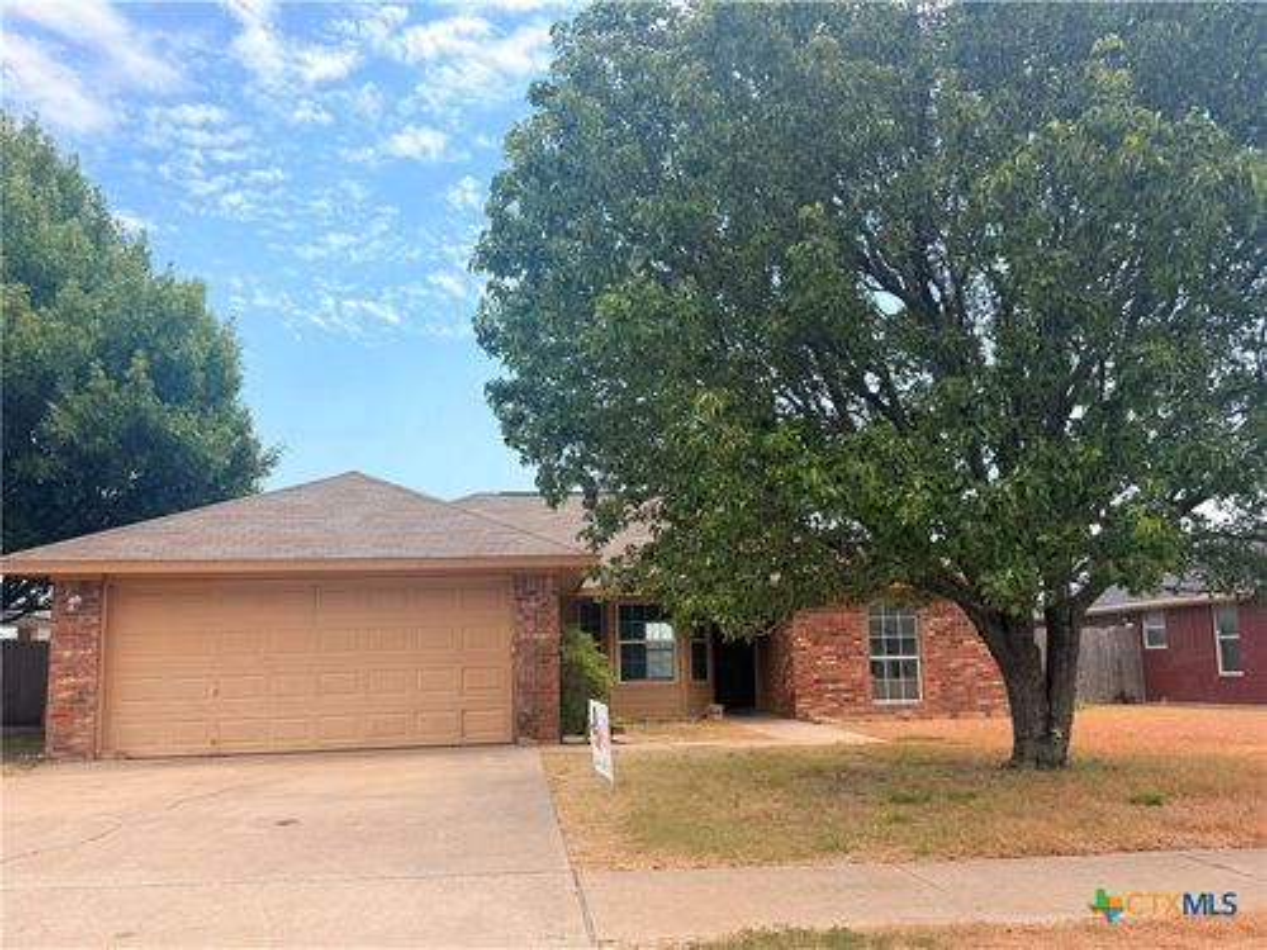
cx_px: 634
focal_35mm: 24
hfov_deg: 71.6
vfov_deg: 56.8
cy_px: 475
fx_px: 878
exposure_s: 1/2801
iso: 80
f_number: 1.78
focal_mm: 6.76
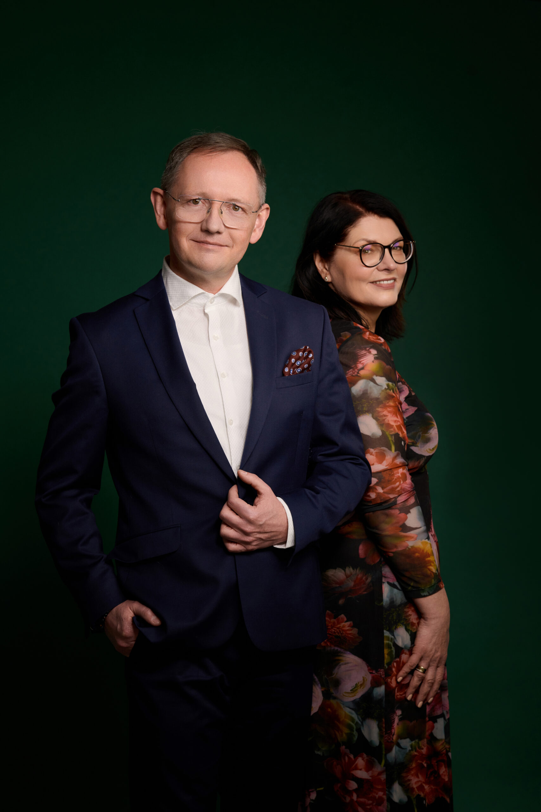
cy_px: 406
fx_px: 1916
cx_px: 270
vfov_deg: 23.9
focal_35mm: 85
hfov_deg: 16.1
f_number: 6.3
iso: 500
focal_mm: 85
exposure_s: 1/125
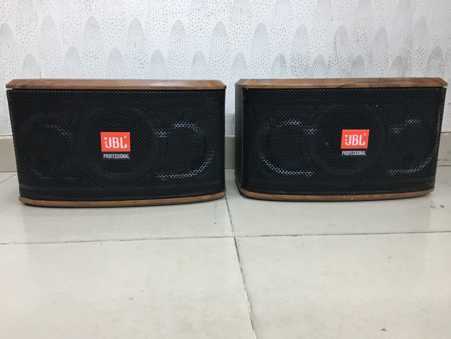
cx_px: 226
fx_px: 378
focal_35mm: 29
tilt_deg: -13.6
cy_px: 170
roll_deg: -0.9
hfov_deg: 61.7
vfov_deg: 48.2
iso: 80
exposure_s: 1/4
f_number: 2.2
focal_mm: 4.15
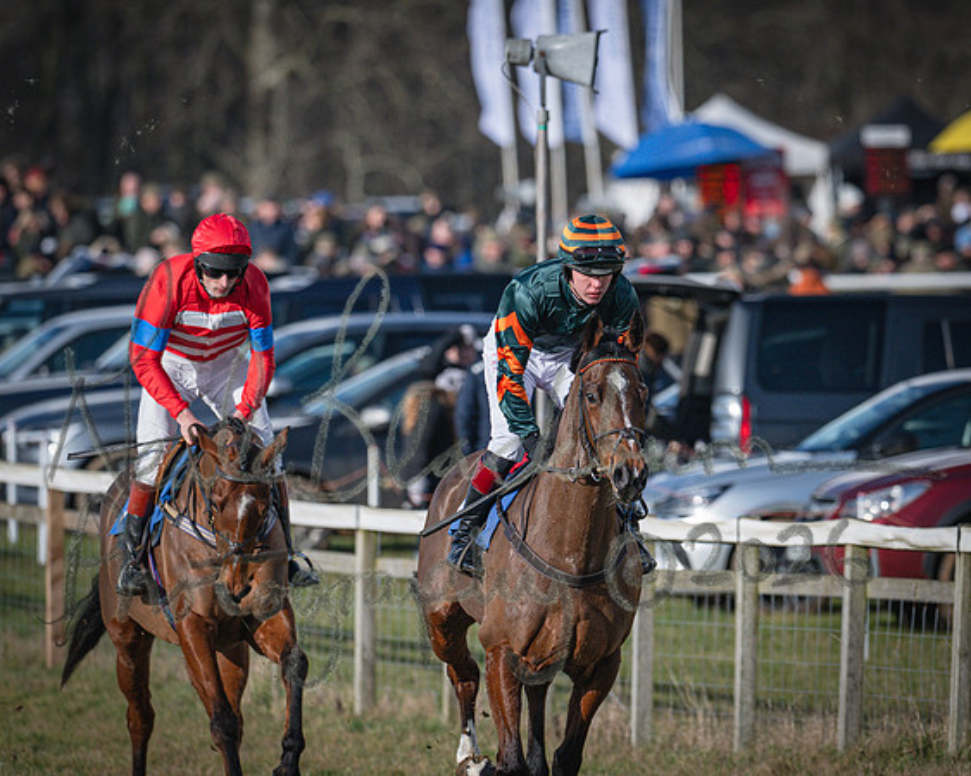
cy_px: 388
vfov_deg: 2.3
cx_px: 486
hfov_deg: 2.9
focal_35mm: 676
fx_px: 19421
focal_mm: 400
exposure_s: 1/3200
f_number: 5
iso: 400
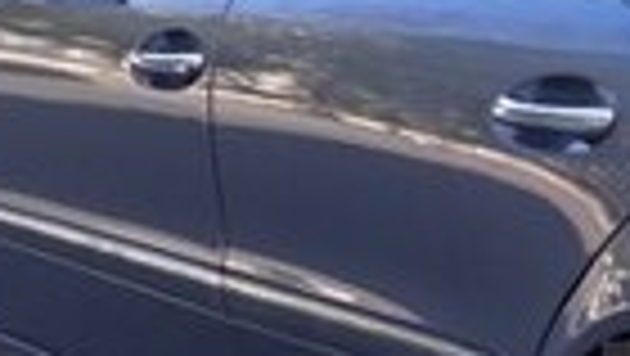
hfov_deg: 14.0
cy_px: 408
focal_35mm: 139
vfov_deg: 8.7
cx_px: 1062
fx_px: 2324
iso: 40
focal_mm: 3.71
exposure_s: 1/258
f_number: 1.7
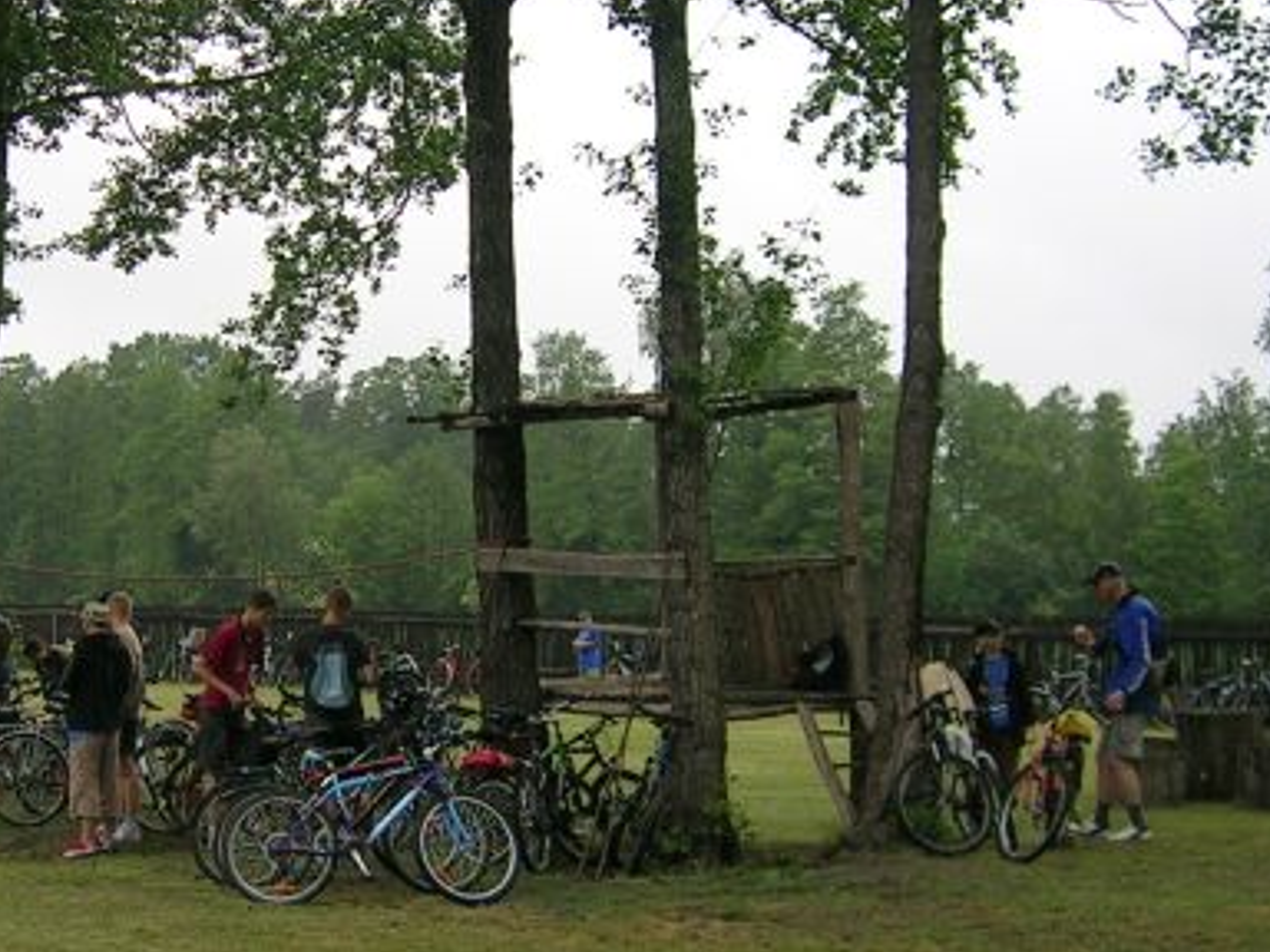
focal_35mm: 73
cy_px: 575
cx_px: 407
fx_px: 2678
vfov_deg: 20.1
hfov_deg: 26.5
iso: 50
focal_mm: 5.4
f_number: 2.8
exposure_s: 1/361
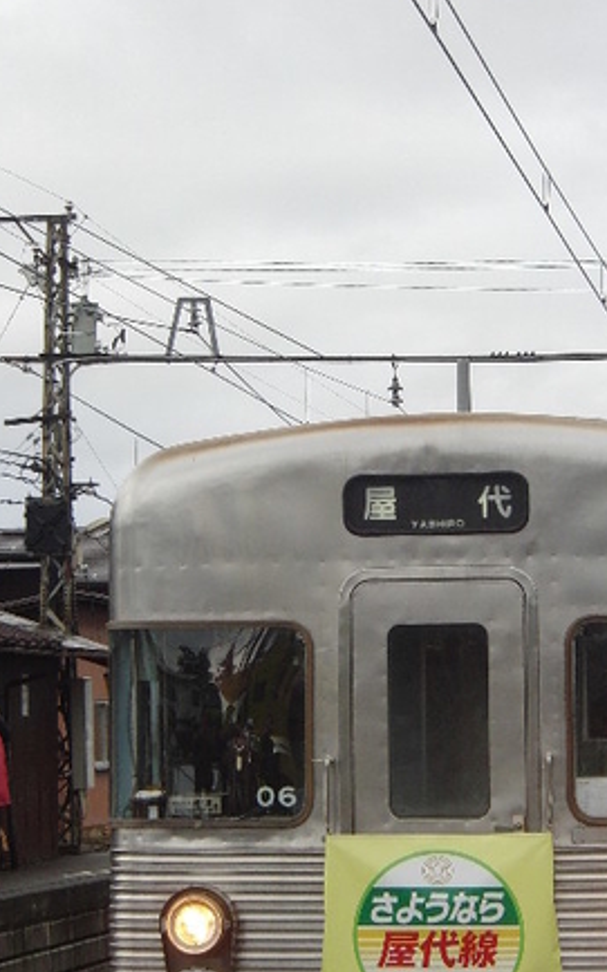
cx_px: 394
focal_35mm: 129
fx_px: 3417
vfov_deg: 16.2
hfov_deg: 10.1
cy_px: 616
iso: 100
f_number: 4.4
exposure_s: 1/250
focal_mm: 11.6
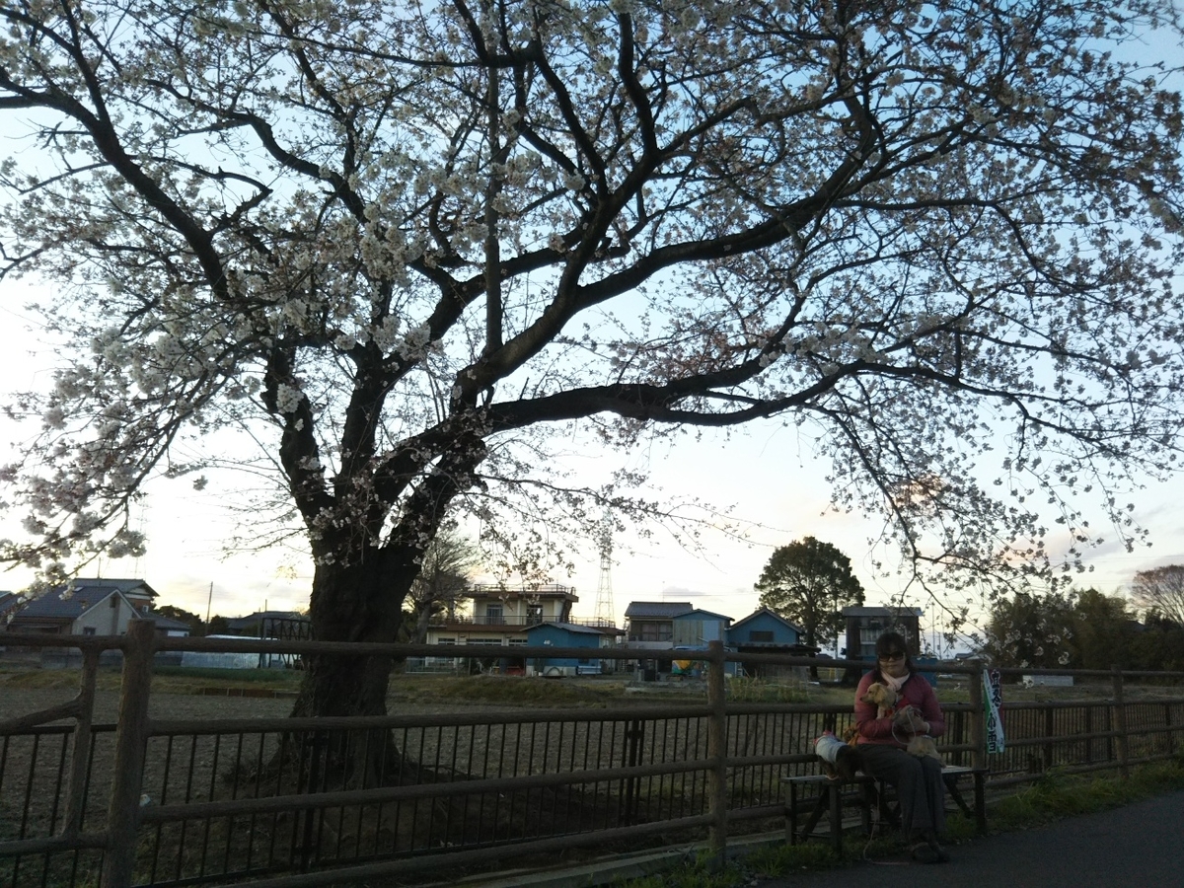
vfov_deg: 46.8
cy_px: 444
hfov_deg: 60.0
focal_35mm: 30
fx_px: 1026
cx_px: 592
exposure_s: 1/120
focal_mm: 4
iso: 64
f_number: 2.2
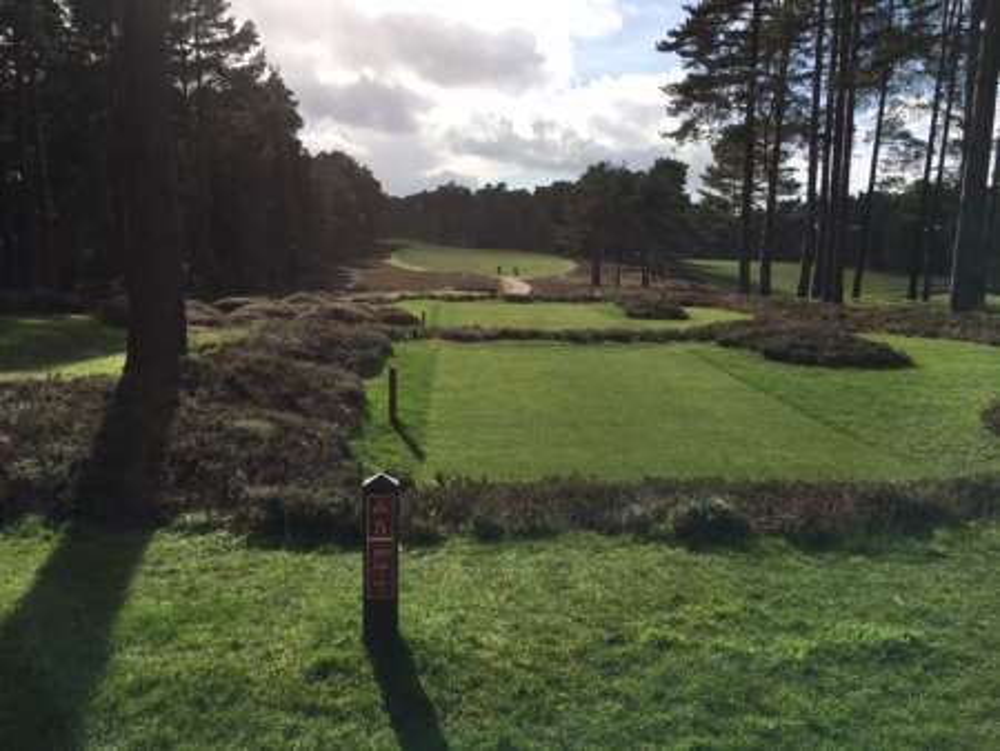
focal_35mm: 29
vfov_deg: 48.3
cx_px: 500
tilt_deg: -9.0
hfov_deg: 61.6
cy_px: 376
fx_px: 838
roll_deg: -0.7
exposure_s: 1/1261
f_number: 2.2
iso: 25
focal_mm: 4.15
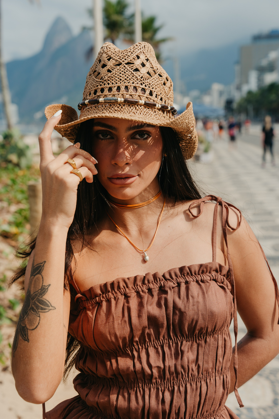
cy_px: 210
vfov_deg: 28.1
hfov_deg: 18.9
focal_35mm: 72
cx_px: 140
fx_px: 837
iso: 125
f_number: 7.1
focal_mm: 72
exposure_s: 1/500
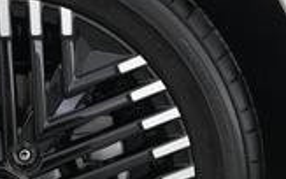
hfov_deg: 18.2
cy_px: 190
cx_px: 5
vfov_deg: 11.6
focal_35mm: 112
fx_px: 873
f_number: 2.8
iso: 3200
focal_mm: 28
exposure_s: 1/160
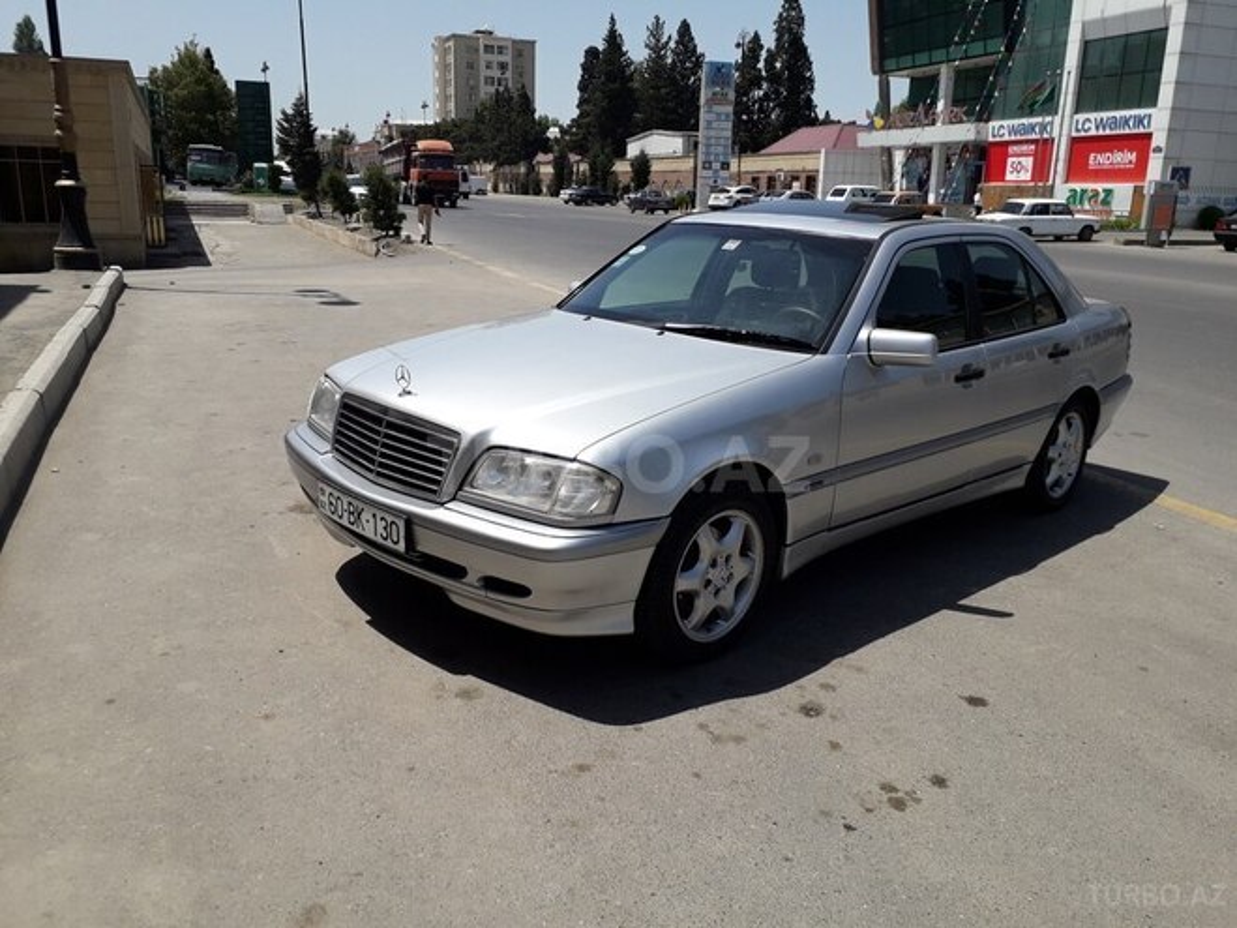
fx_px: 965
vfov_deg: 51.4
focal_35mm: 27
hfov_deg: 65.3
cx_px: 618
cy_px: 464
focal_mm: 3.6
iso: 40
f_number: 1.9
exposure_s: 1/2237
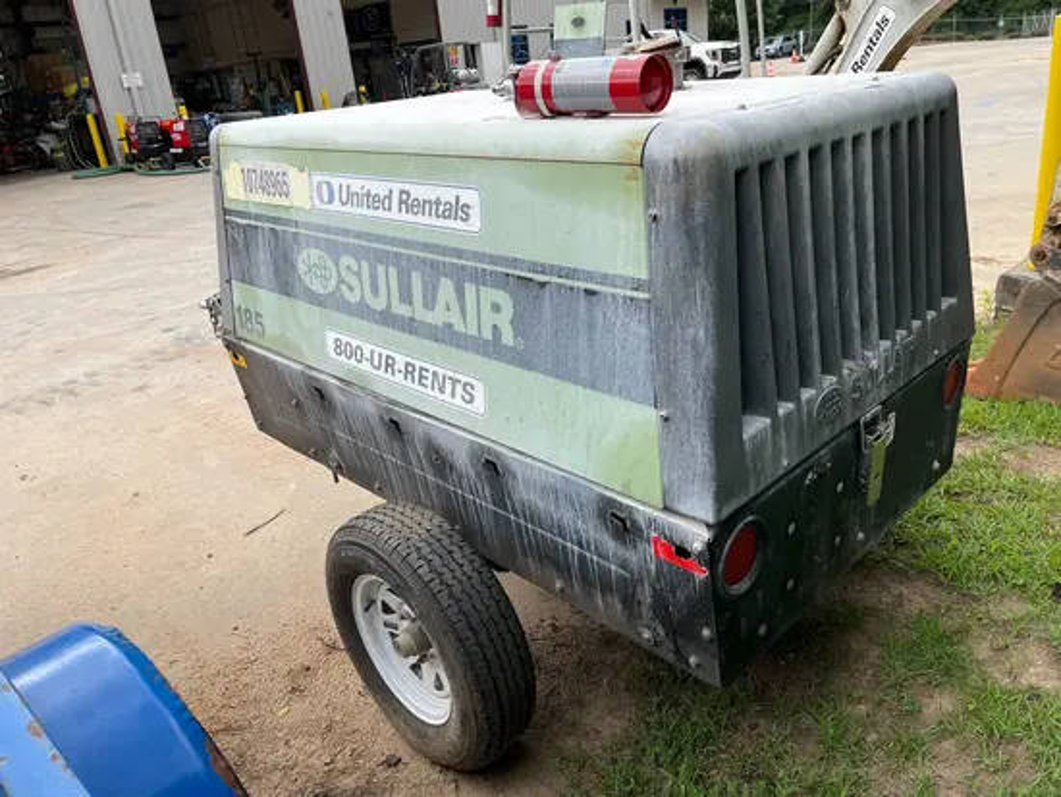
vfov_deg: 53.1
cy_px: 398
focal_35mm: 26
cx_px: 530
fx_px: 797
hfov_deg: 67.3
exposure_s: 1/1046
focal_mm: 5.1
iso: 50
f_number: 1.6
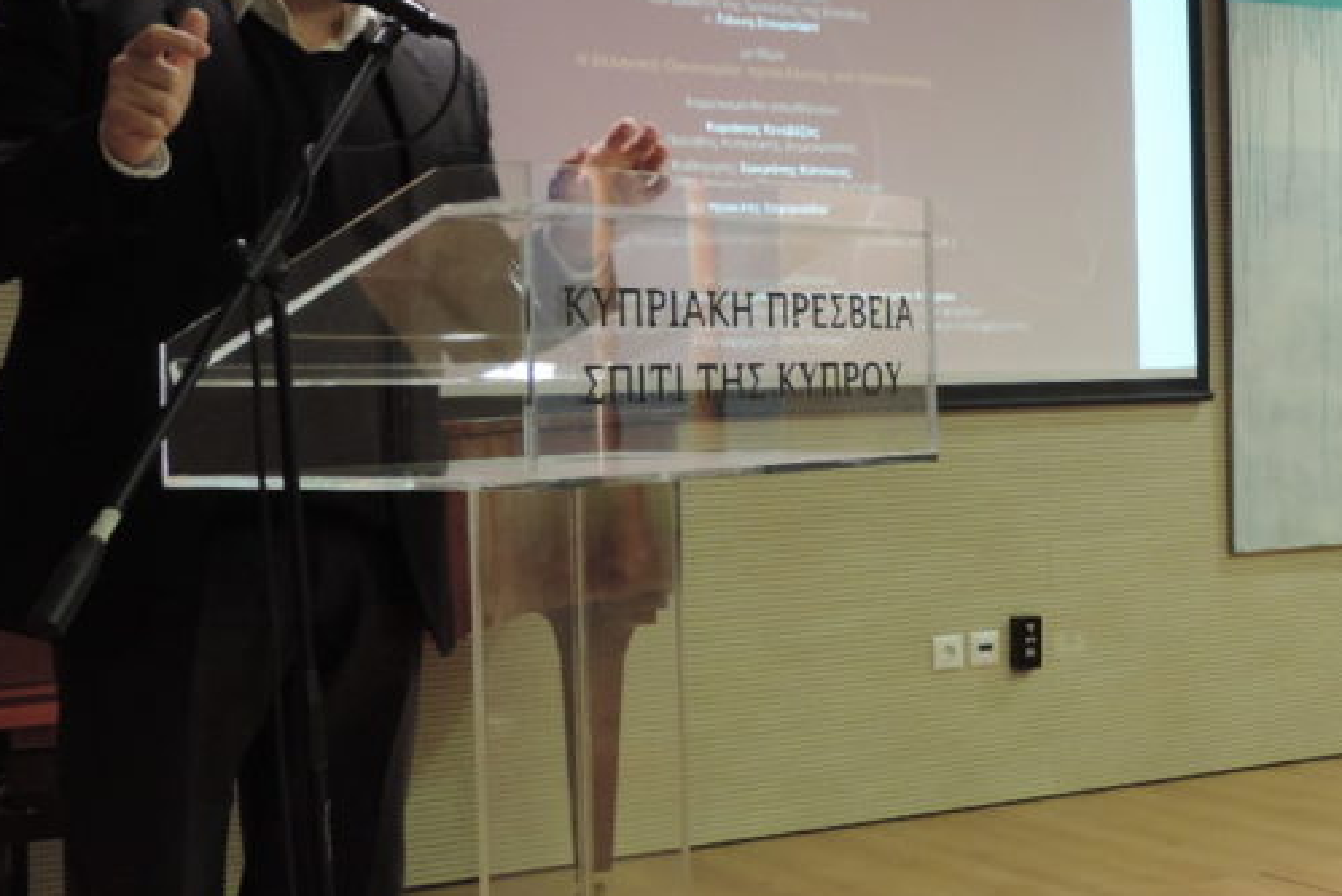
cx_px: 1232
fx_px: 2386
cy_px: 390
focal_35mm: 64
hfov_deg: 29.9
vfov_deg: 21.2
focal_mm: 5.3
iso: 400
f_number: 3.1
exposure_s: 1/25
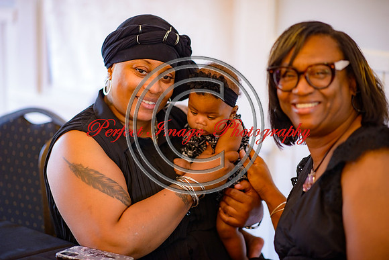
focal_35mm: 105
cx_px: 194
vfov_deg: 13.0
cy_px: 130
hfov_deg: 19.5
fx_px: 1135
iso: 500
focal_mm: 105
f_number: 1.8
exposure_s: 1/125
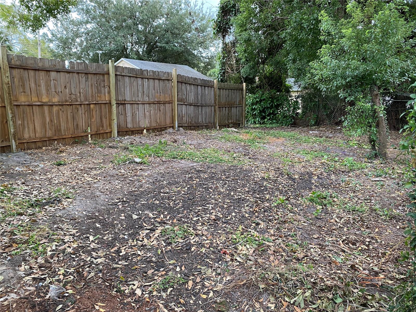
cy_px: 156
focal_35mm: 26
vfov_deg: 53.1
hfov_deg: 67.3
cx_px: 208
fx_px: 312
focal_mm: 4.25
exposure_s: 1/60
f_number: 1.8
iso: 100
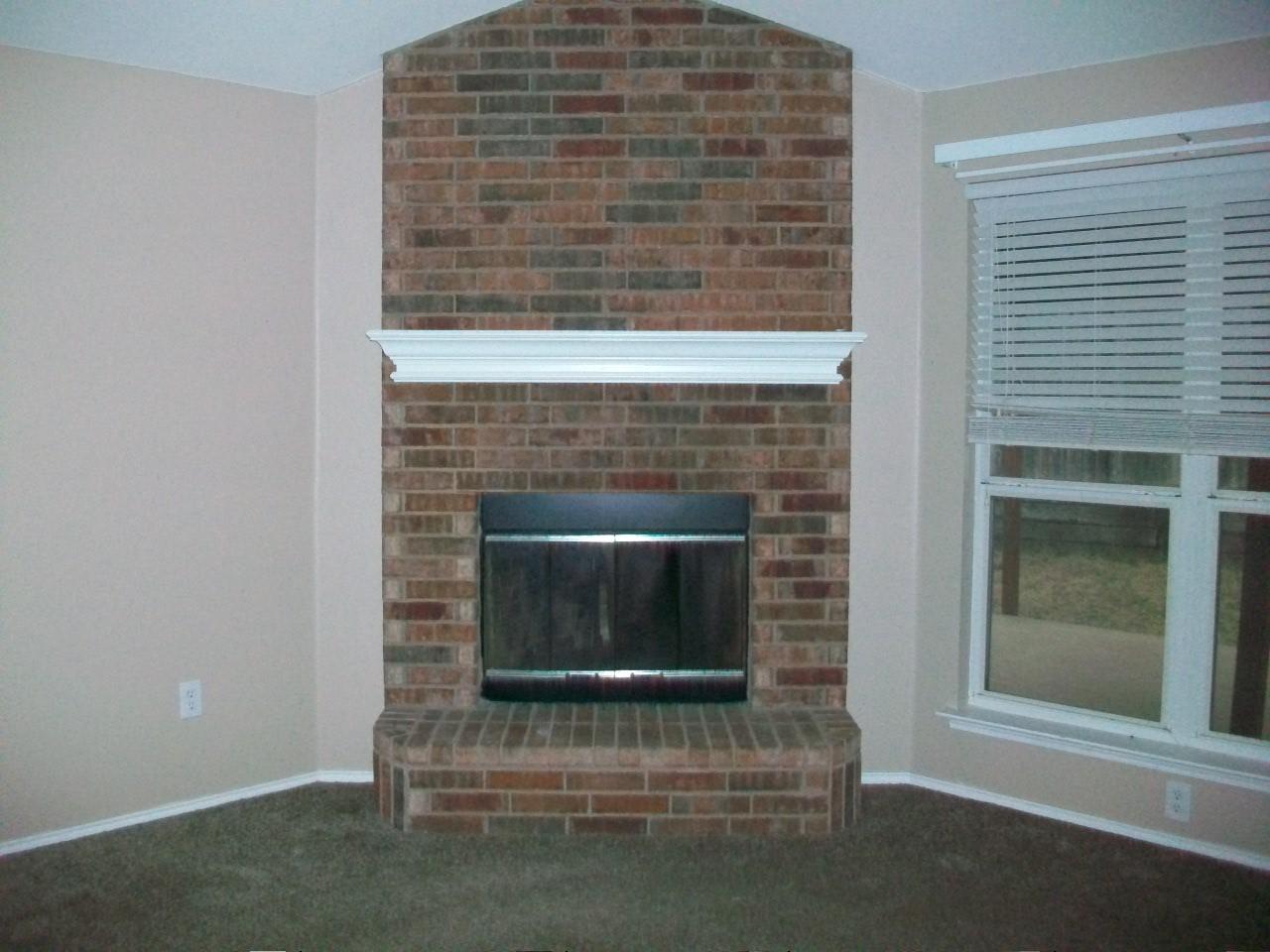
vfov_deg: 44.2
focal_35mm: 32
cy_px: 476
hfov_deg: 56.8
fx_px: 1174
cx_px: 635
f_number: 2.8
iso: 400
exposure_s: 1/500
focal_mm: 5.7
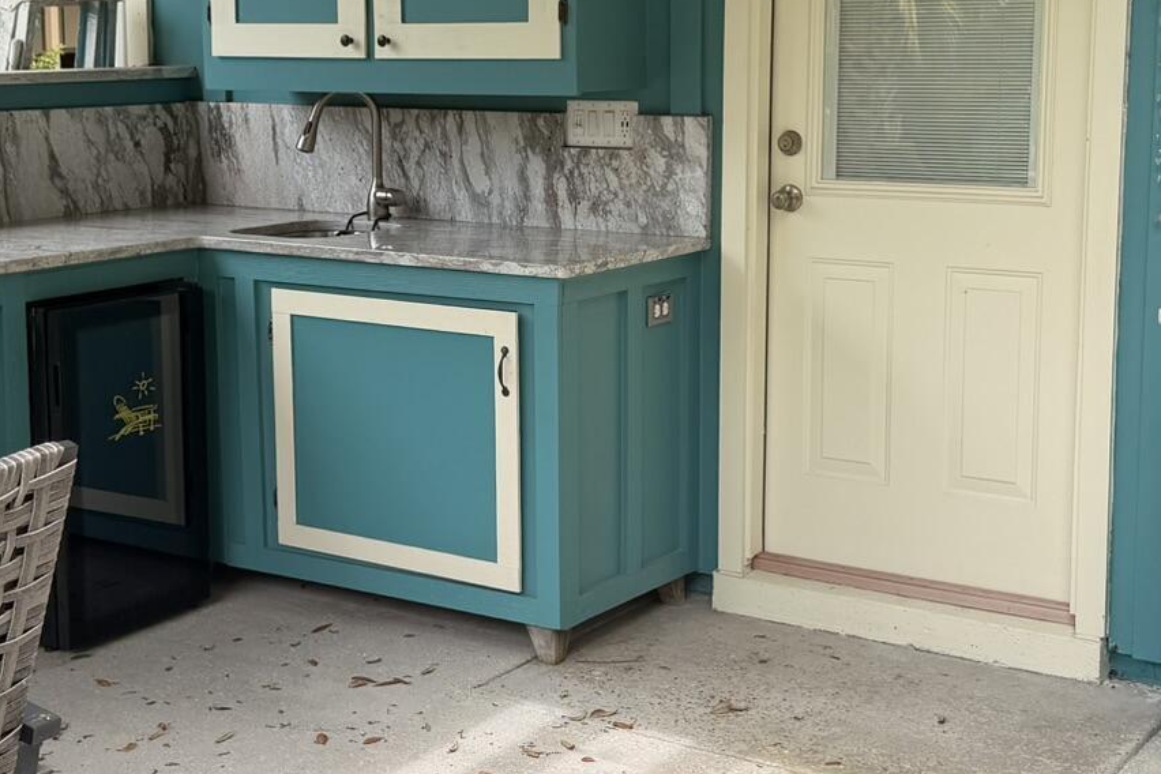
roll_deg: +1.1
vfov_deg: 22.5
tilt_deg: -8.0
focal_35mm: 60
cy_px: 274
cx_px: 496
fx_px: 1935
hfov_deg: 33.3
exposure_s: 1/1139
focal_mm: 6.76
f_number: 1.78
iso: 80
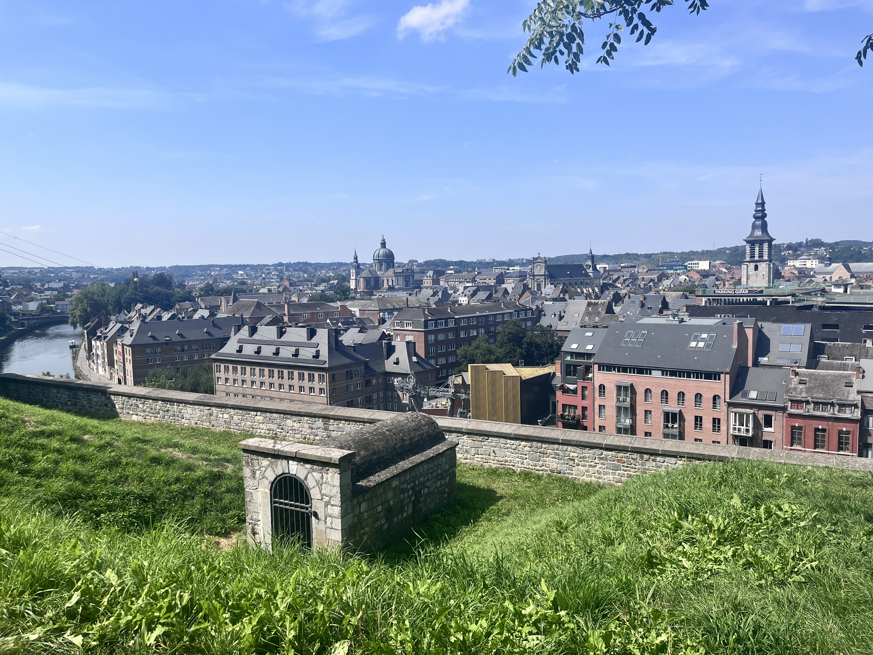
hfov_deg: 67.3
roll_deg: +2.4
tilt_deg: -4.7
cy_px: 328
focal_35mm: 26
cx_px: 436
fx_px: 656
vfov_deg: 53.1
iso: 50
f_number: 1.6
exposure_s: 1/4310
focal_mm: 5.1
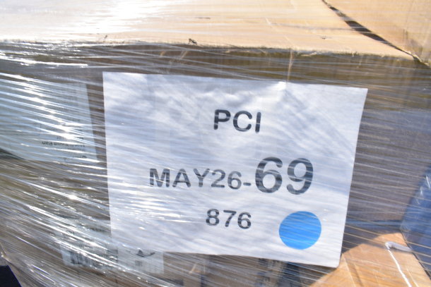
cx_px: 216
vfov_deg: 48.0
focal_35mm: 27
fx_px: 323
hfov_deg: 67.4
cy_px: 144
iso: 200
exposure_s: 1/320
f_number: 9
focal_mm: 18
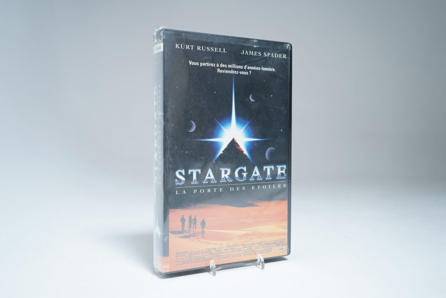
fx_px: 396
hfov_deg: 58.7
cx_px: 223
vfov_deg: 41.1
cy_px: 149
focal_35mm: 32
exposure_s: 1/2.5
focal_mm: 32
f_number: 5.6
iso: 160
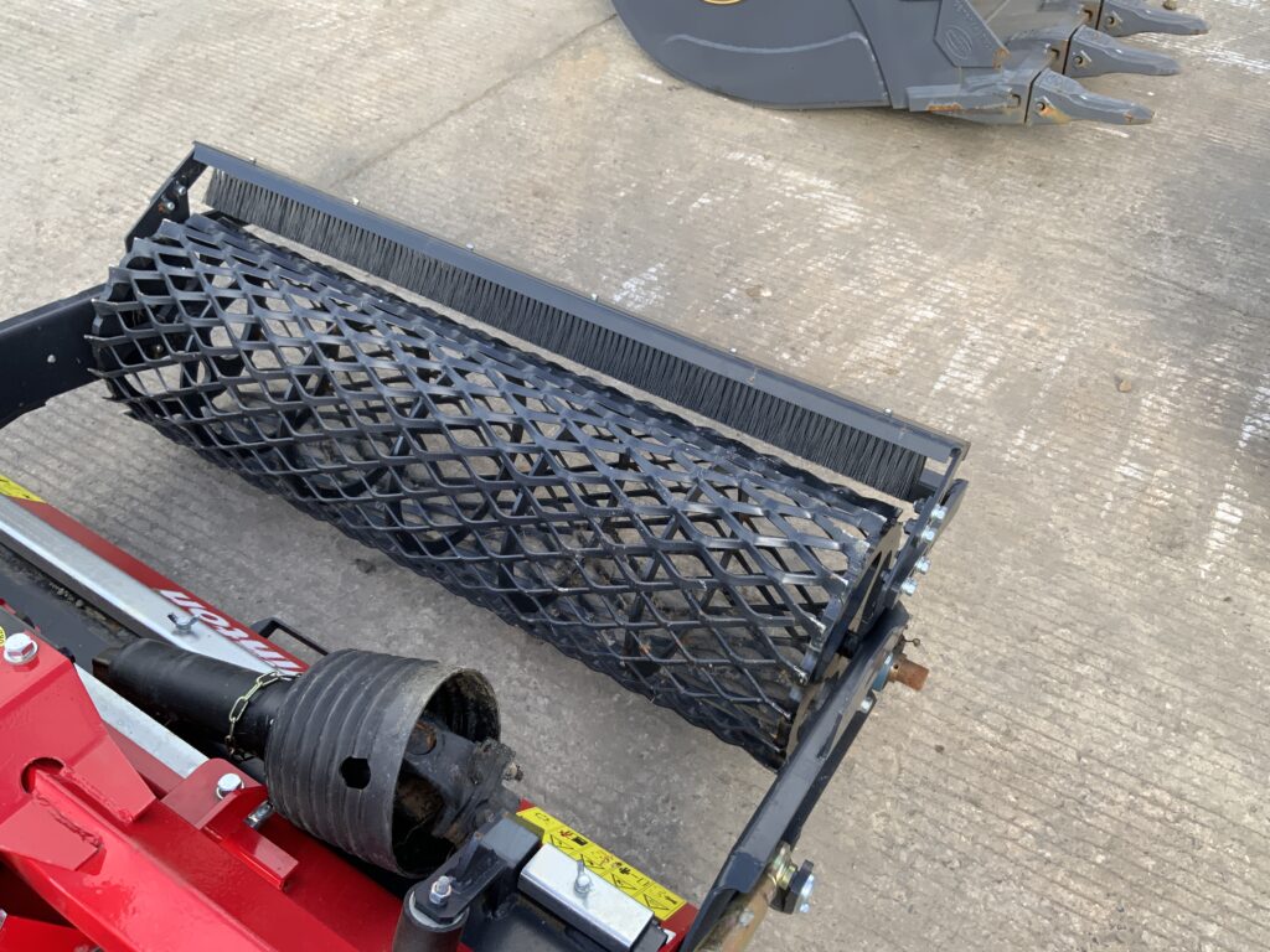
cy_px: 476
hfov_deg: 61.7
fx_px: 1064
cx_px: 635
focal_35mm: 29
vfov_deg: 48.2
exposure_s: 1/329
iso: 16
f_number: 1.8
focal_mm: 3
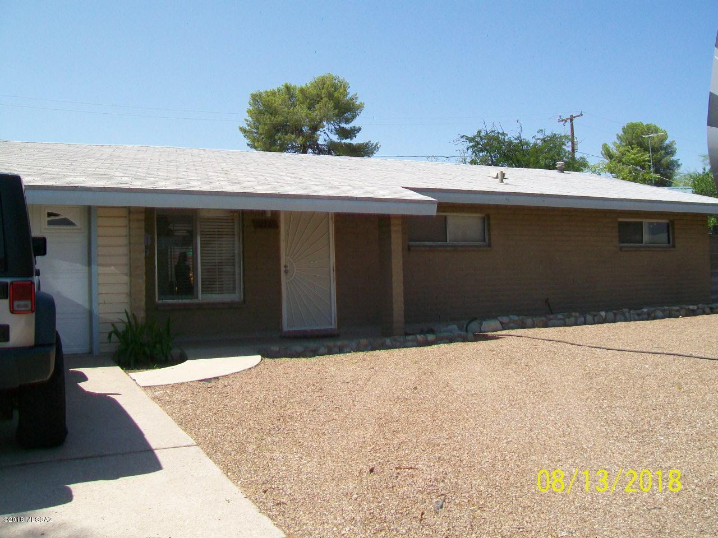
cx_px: 359
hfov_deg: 54.0
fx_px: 705
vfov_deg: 41.8
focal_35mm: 34
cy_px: 269
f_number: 4.9
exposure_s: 1/320
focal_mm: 6.1
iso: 64
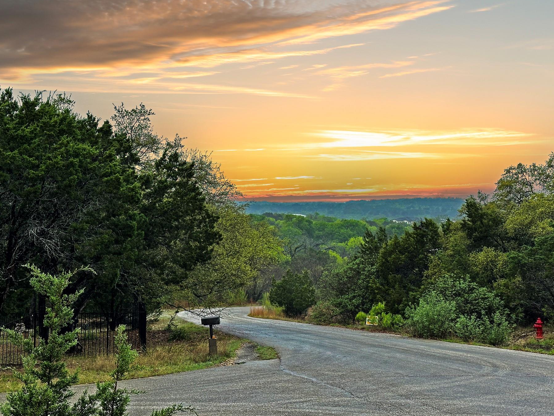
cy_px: 229
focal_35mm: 55
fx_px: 880
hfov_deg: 34.9
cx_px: 272
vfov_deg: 26.6
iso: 64
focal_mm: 6.86
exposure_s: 1/1613
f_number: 1.78
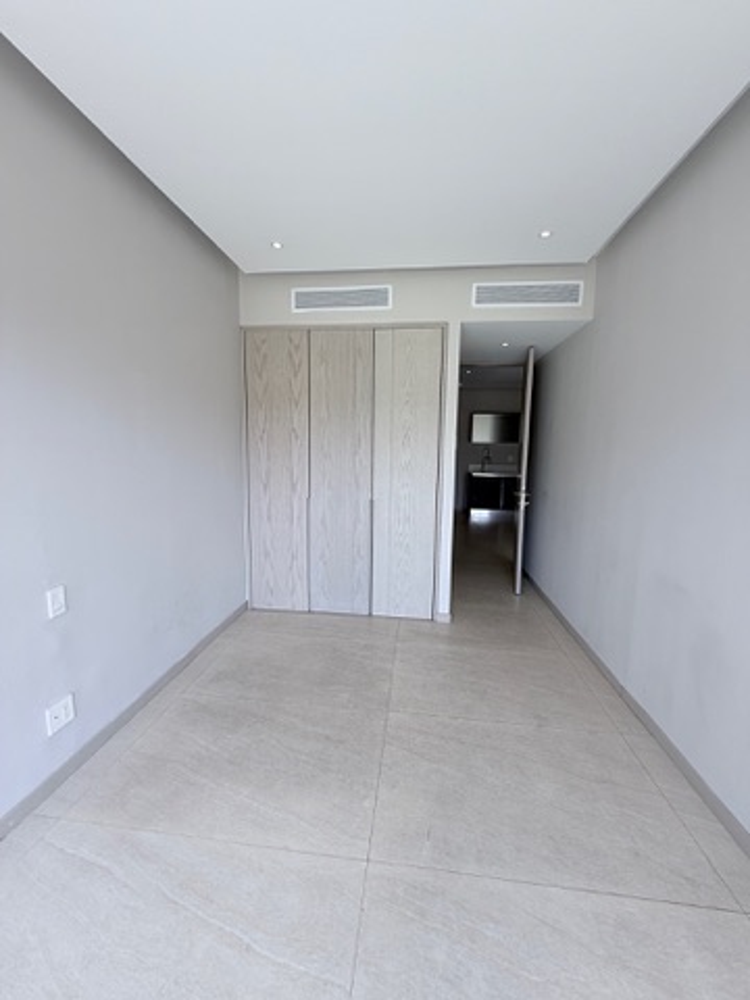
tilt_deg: -7.6
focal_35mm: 14
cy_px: 500
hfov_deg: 85.7
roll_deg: -1.5
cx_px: 375
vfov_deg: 102.1
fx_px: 404
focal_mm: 2.22
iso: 40
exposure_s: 1/227
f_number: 2.2
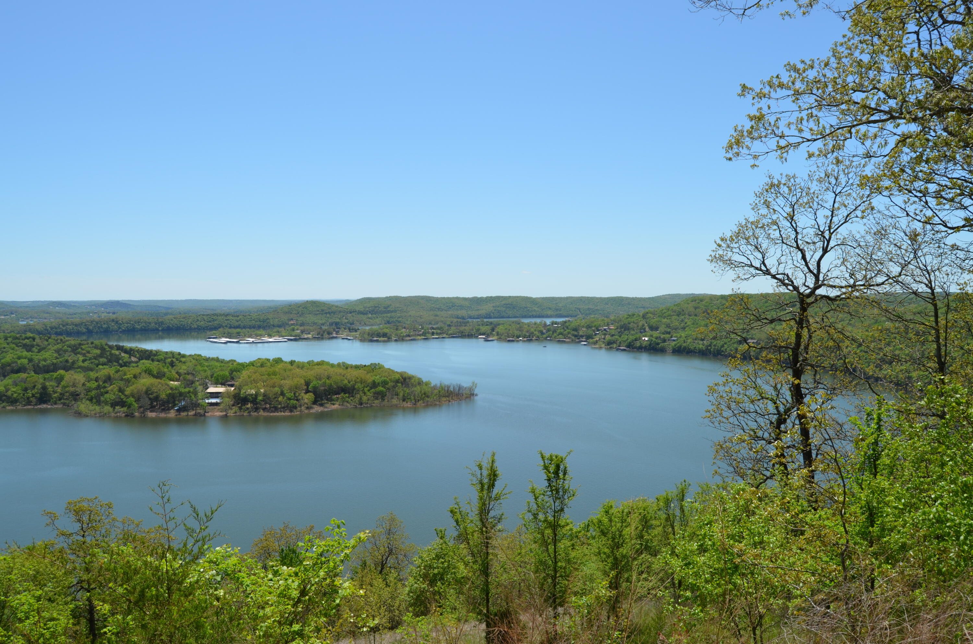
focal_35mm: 27
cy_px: 322
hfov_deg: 67.5
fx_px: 728
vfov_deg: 47.7
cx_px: 486
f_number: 9.5
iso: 100
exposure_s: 1/350
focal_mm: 18
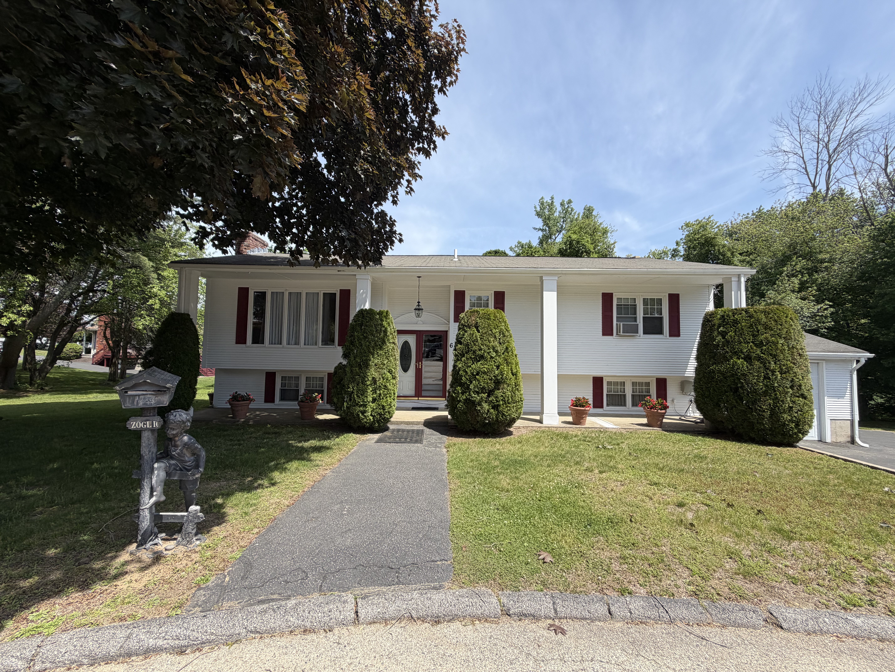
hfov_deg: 102.1
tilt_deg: +3.2
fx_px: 362
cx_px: 448
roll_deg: -0.7
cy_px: 336
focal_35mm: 14
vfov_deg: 85.7
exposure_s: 1/770
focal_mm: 2.22
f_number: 2.2
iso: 32
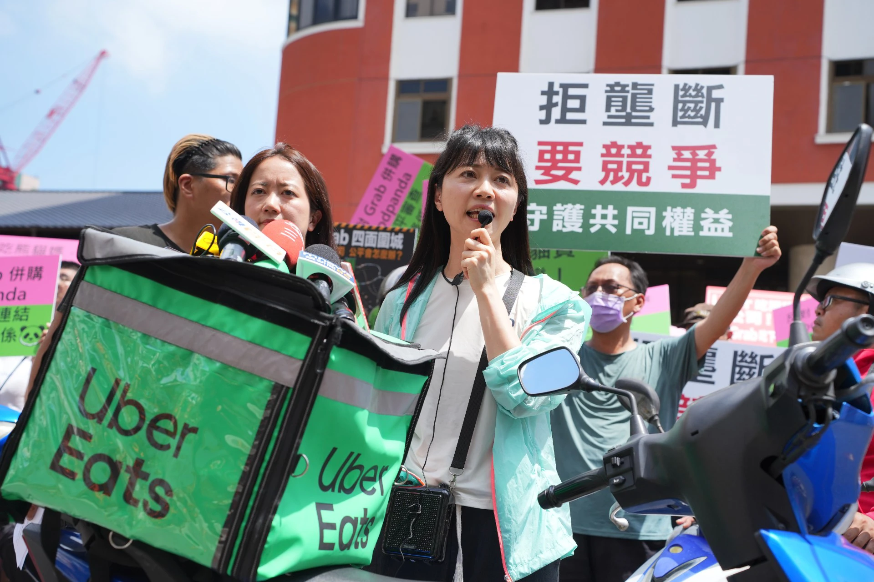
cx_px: 437
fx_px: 1117
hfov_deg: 42.7
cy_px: 291
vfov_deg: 29.2
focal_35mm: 46
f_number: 4.5
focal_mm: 46
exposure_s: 1/1000
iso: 200
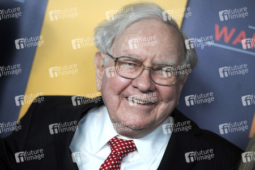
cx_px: 128
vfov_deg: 9.5
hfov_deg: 14.2
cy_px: 85
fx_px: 1027
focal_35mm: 145
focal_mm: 145
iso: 1600
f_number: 3.2
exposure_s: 1/400
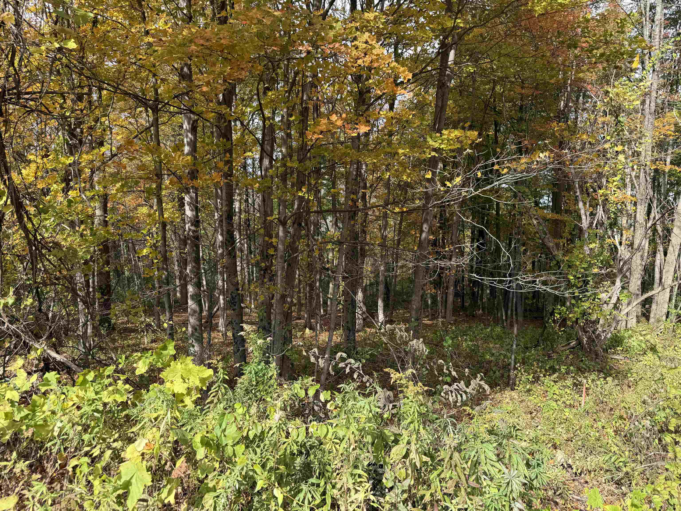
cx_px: 340
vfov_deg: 56.8
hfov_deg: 71.6
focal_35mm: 24
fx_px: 472
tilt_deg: -4.9
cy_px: 256
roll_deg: -0.8
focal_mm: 6.76
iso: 80
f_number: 1.78
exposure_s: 1/1230
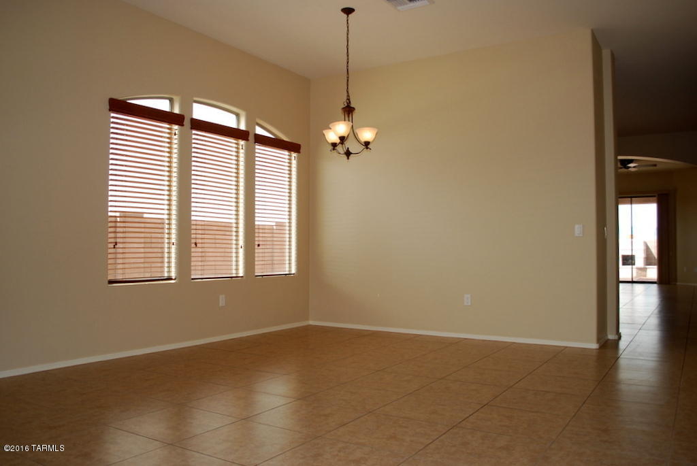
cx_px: 348
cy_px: 233
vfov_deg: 48.0
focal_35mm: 27
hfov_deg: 67.3
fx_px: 523
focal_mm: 18
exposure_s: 1/125
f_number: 3.5
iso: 125
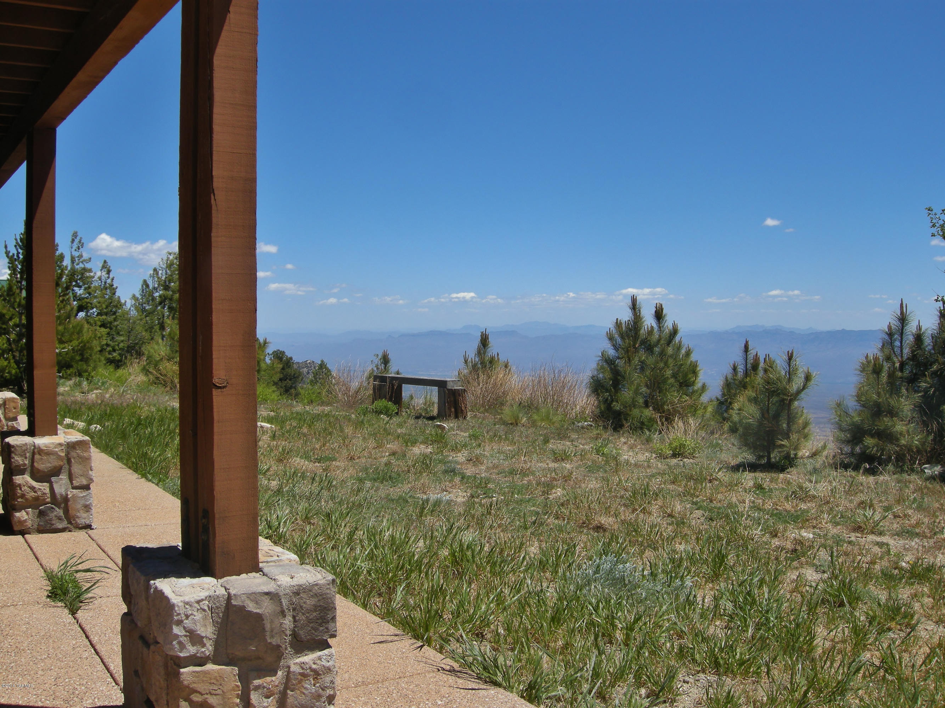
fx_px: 955
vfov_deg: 40.7
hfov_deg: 52.6
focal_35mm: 35
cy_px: 354
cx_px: 472
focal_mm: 7.5
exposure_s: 1/224
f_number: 6.1
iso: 64
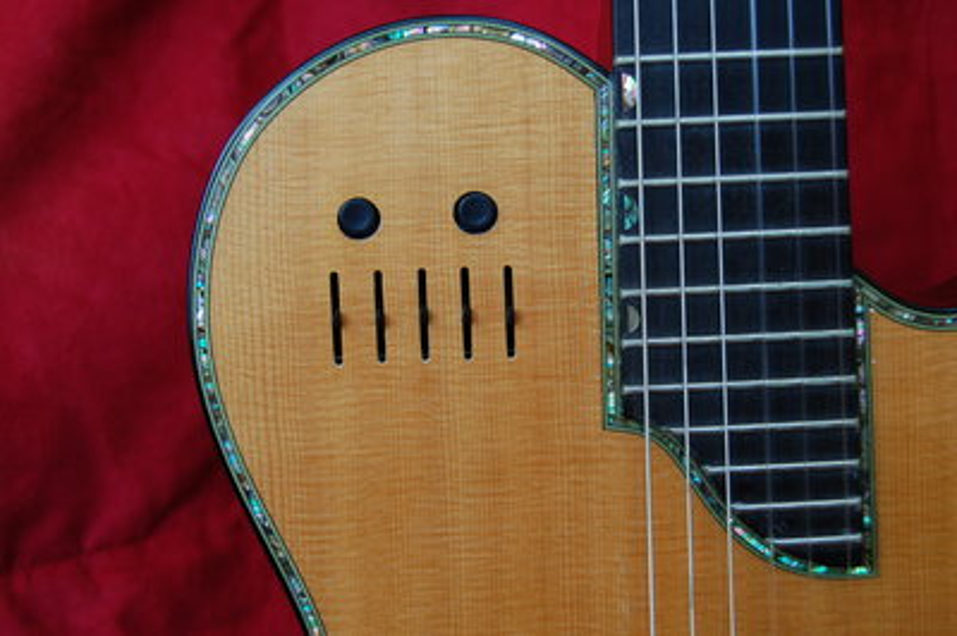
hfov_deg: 31.9
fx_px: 1673
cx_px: 478
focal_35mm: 63
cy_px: 318
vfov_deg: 21.5
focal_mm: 42
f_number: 5.6
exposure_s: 1/125
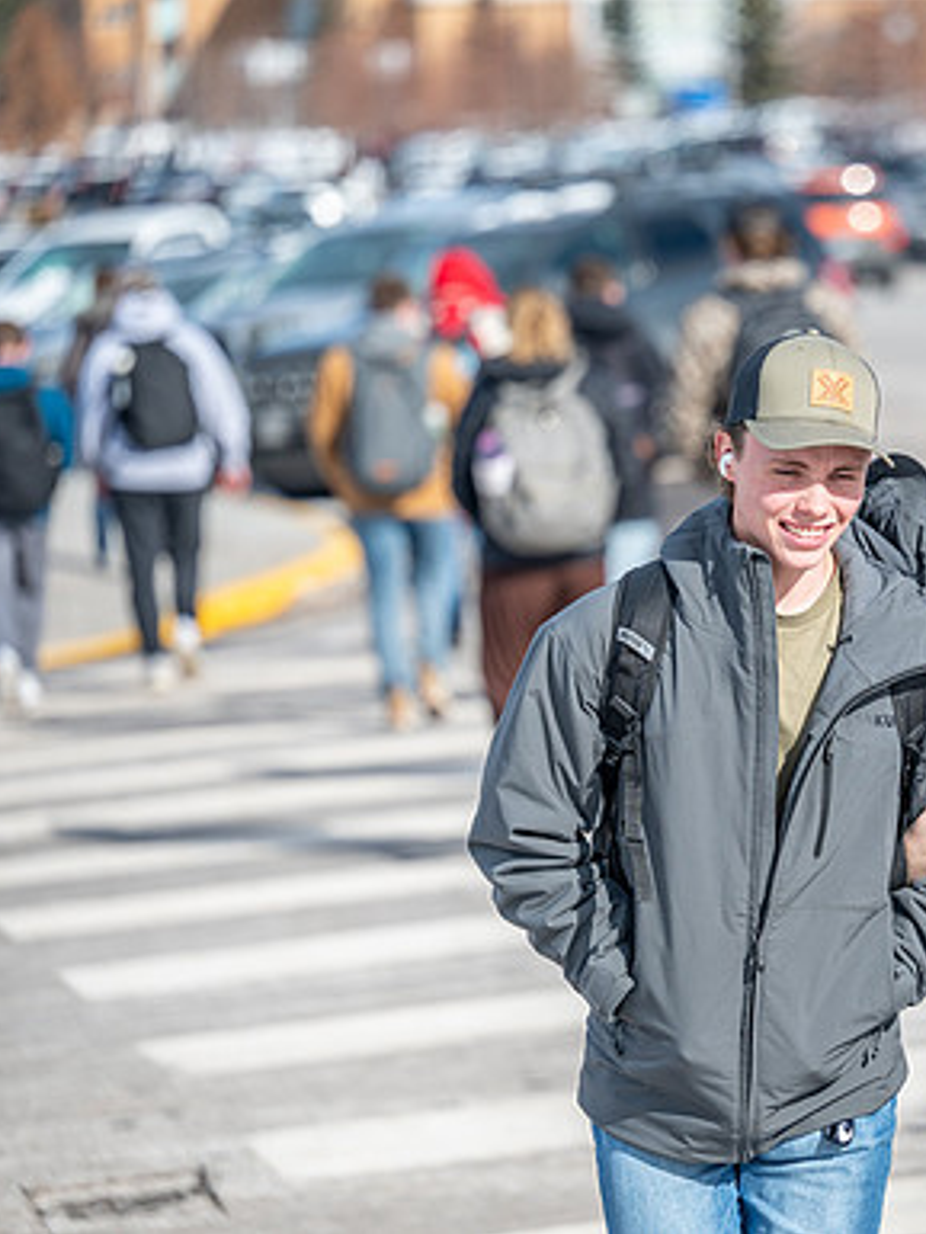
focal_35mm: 174
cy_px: 617
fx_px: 6203
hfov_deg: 8.5
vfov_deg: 11.4
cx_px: 852
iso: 100
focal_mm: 120
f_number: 2.8
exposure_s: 1/2000
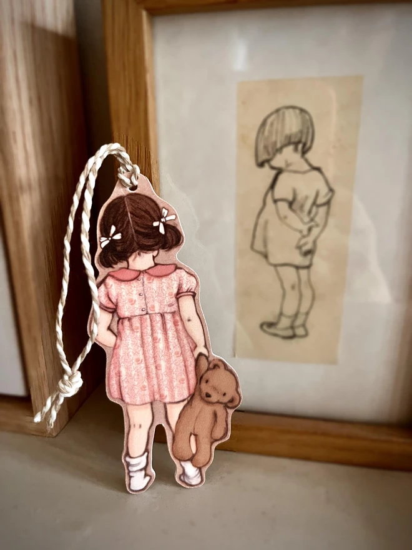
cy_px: 275
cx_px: 206
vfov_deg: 67.3
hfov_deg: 53.1
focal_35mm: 26
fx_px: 413
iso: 640
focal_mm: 5.1
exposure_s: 1/31
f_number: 1.6
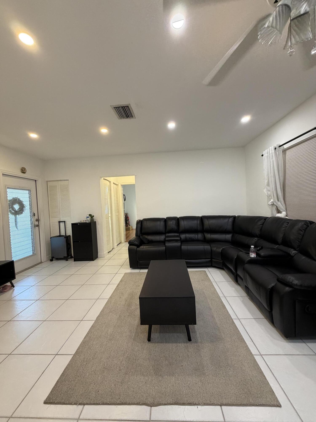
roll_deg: +1.6
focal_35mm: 14
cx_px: 158
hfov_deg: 85.7
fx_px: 170
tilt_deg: -2.0
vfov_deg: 102.1
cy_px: 211
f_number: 2.2
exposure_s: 1/120
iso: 250
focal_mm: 2.22
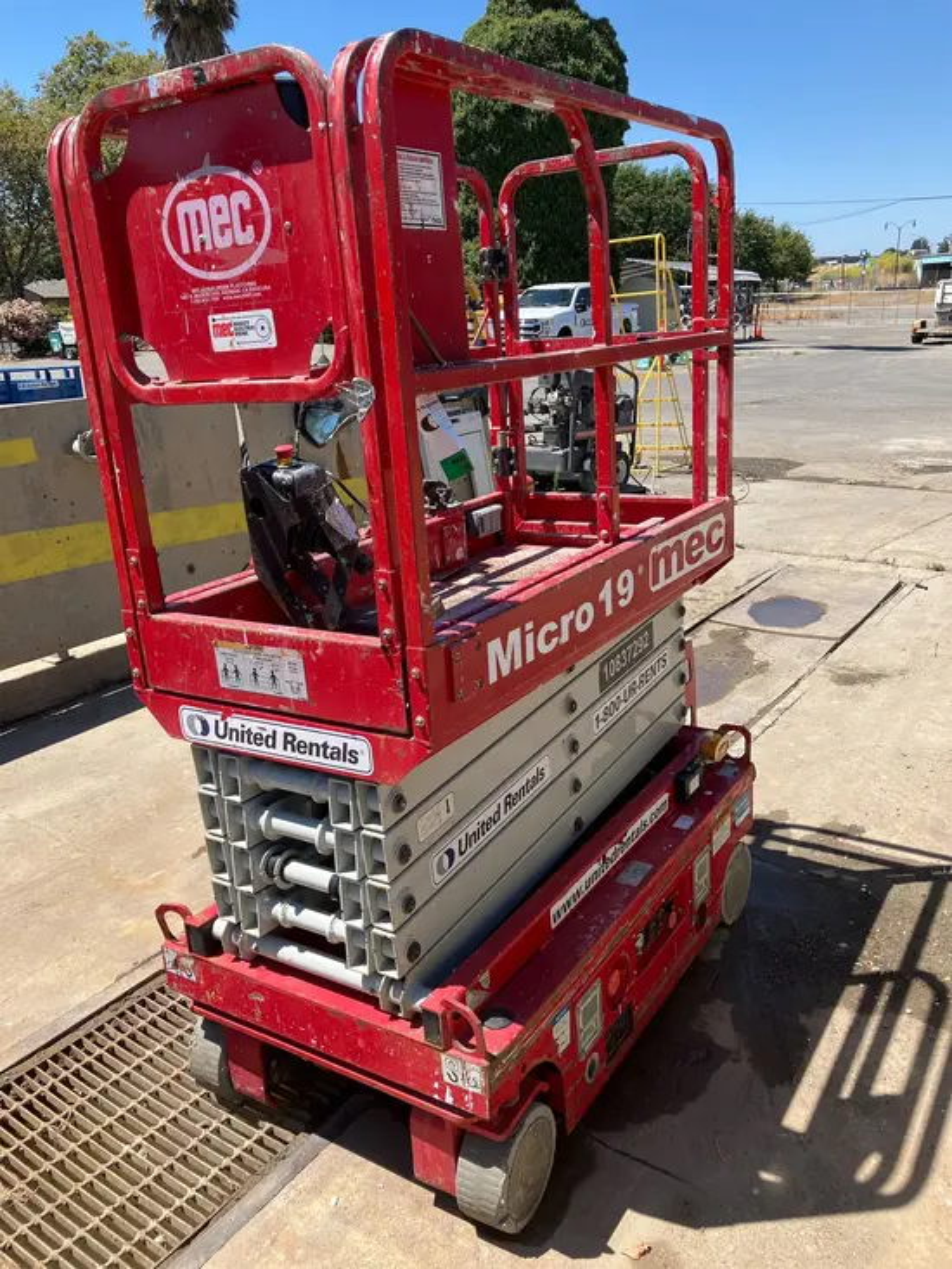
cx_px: 476
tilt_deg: -16.5
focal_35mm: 28
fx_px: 1026
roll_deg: +0.9
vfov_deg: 63.4
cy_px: 634
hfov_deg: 49.8
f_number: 1.8
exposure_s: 1/1104
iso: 32
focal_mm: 3.99
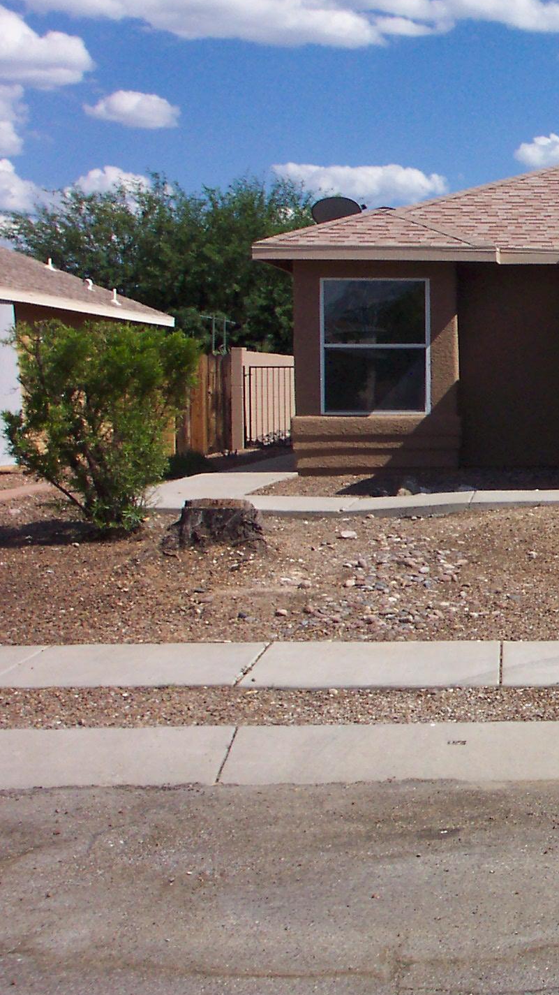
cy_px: 473
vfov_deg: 33.3
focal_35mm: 63
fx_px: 1661
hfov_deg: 17.4
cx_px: 810
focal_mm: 7.5
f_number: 9.5
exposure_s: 1/350
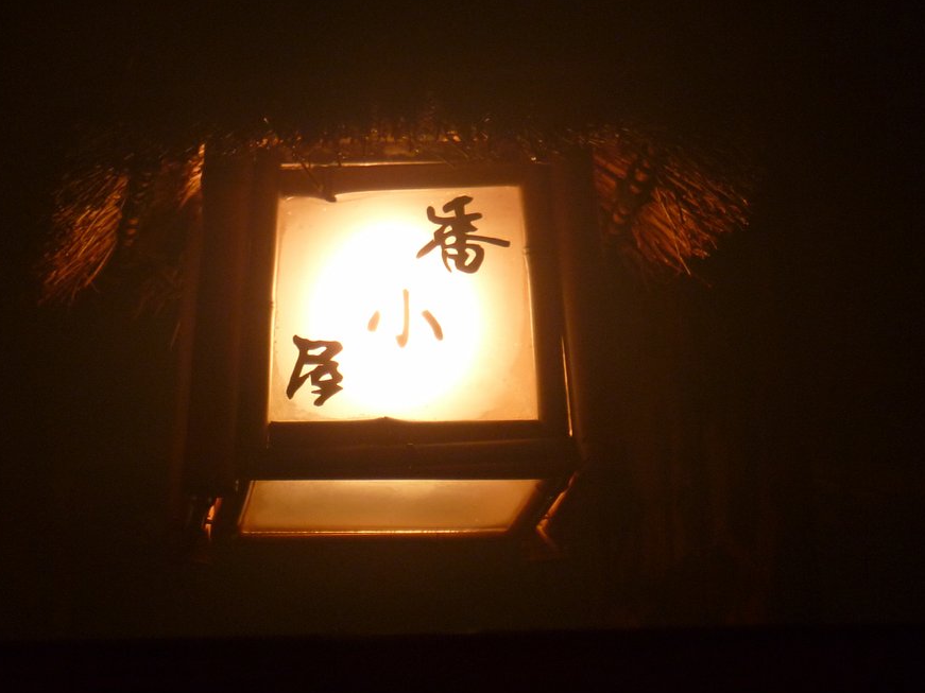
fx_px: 5370
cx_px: 394
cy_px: 368
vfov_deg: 7.4
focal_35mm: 201
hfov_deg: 9.8
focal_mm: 25.2
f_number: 5.9
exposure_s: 1/20
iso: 200
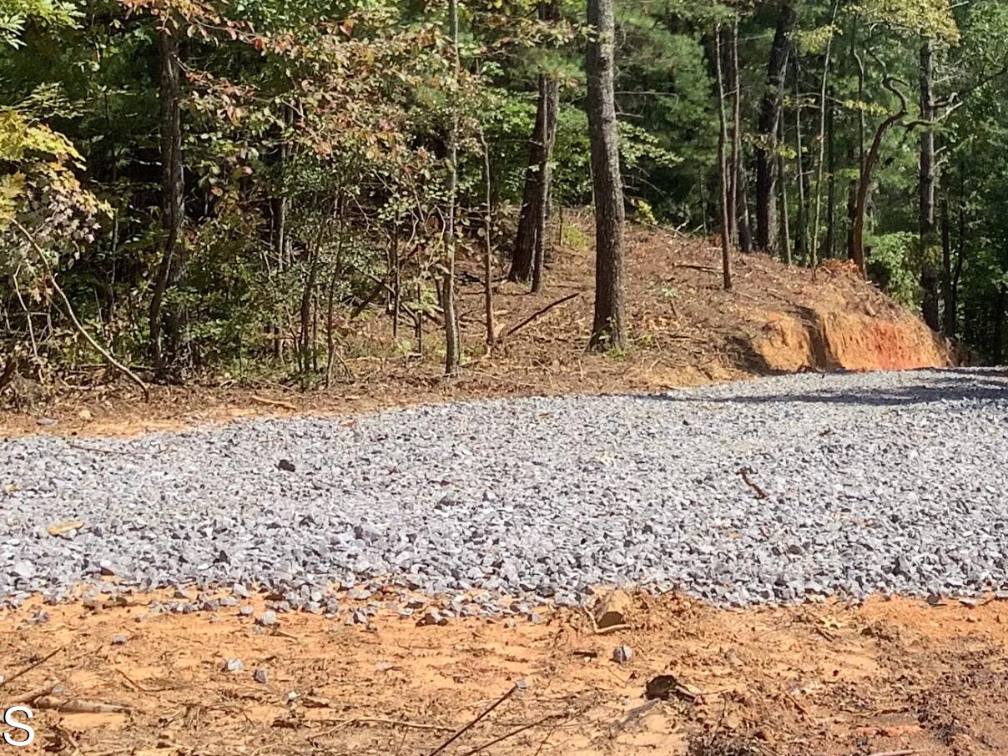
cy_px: -126
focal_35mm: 77
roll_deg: +3.3
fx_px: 2242
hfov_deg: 24.7
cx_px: 890
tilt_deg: -1.2
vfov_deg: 18.3
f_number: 2.4
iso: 25
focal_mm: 3.3
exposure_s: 1/916
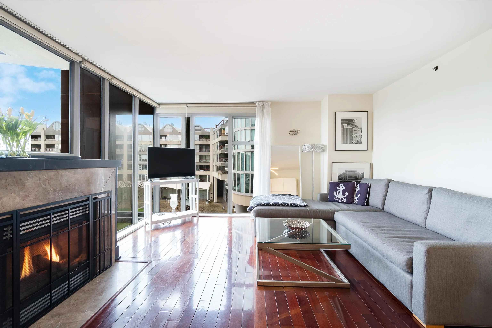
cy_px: 164
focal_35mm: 15
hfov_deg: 100.4
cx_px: 246
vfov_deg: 77.3
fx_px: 205
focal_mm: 10
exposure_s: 1/80
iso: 200
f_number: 8
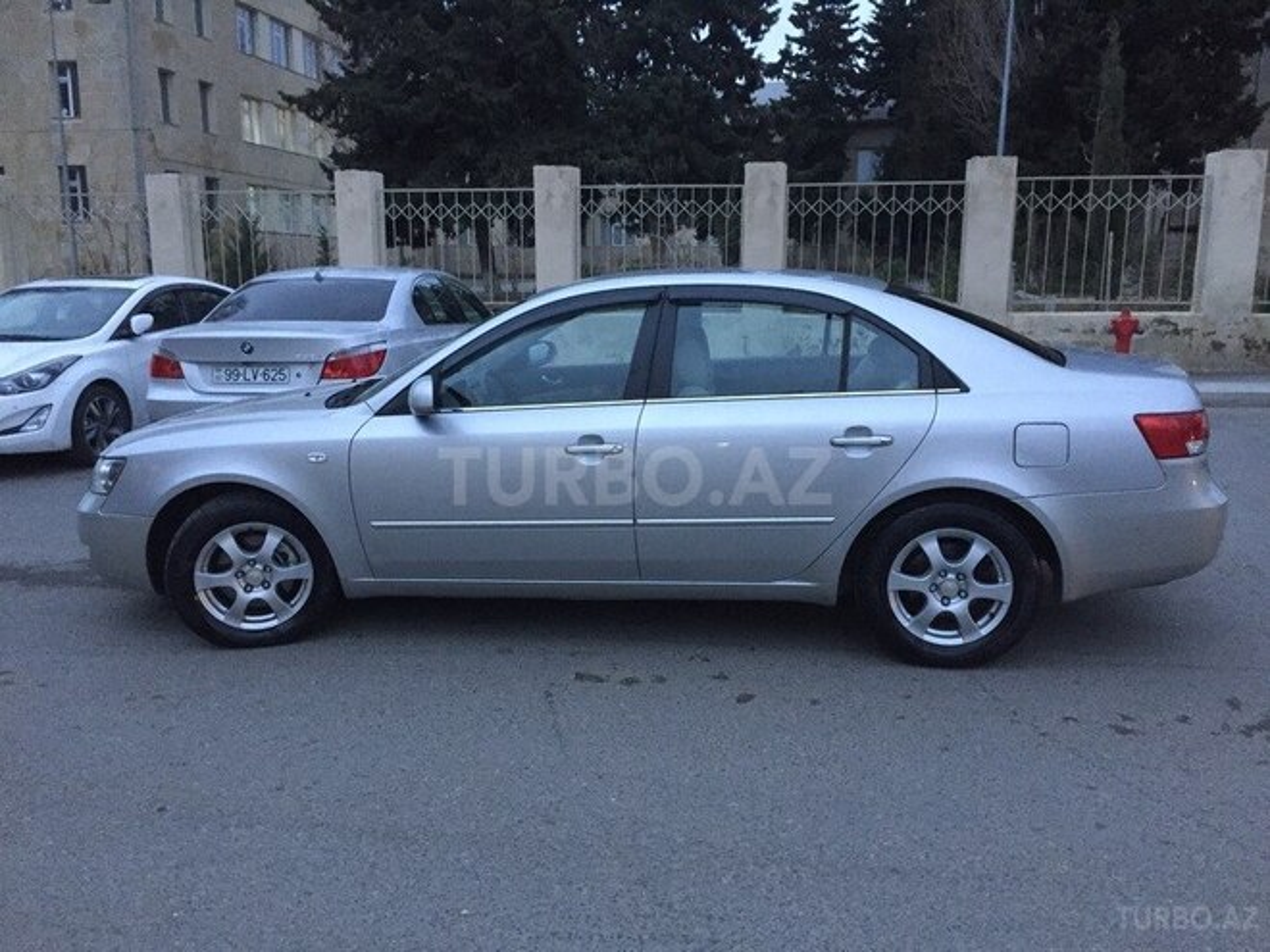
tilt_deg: -9.7
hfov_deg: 61.7
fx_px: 1064
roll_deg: -1.6
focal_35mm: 29
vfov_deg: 48.2
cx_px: 635
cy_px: 476
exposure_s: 1/25
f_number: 2.2
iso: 250
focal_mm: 4.15
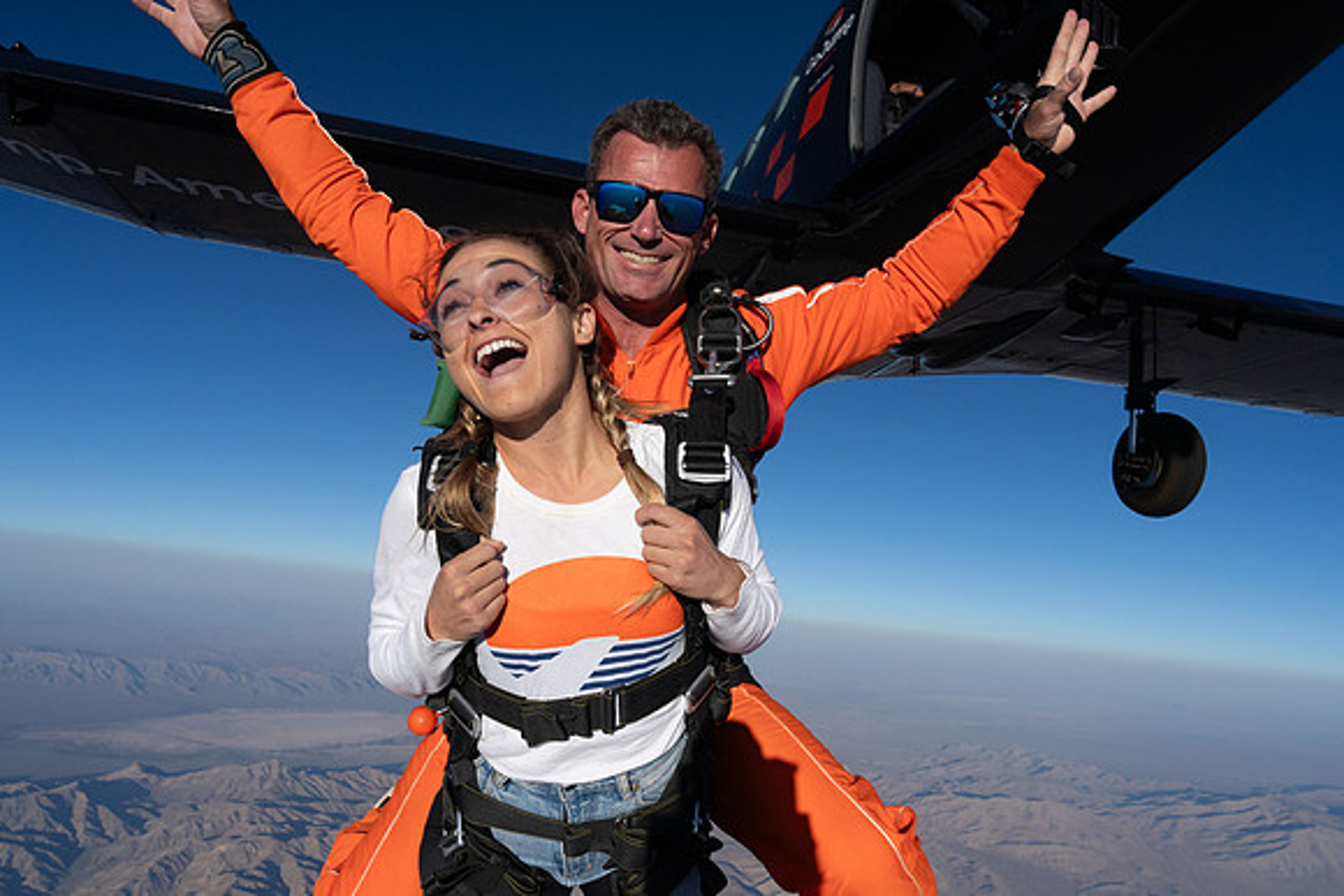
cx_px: 672
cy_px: 448
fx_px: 896
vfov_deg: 53.2
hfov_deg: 73.7
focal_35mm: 24
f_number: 11
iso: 800
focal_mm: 24
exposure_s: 1/2000
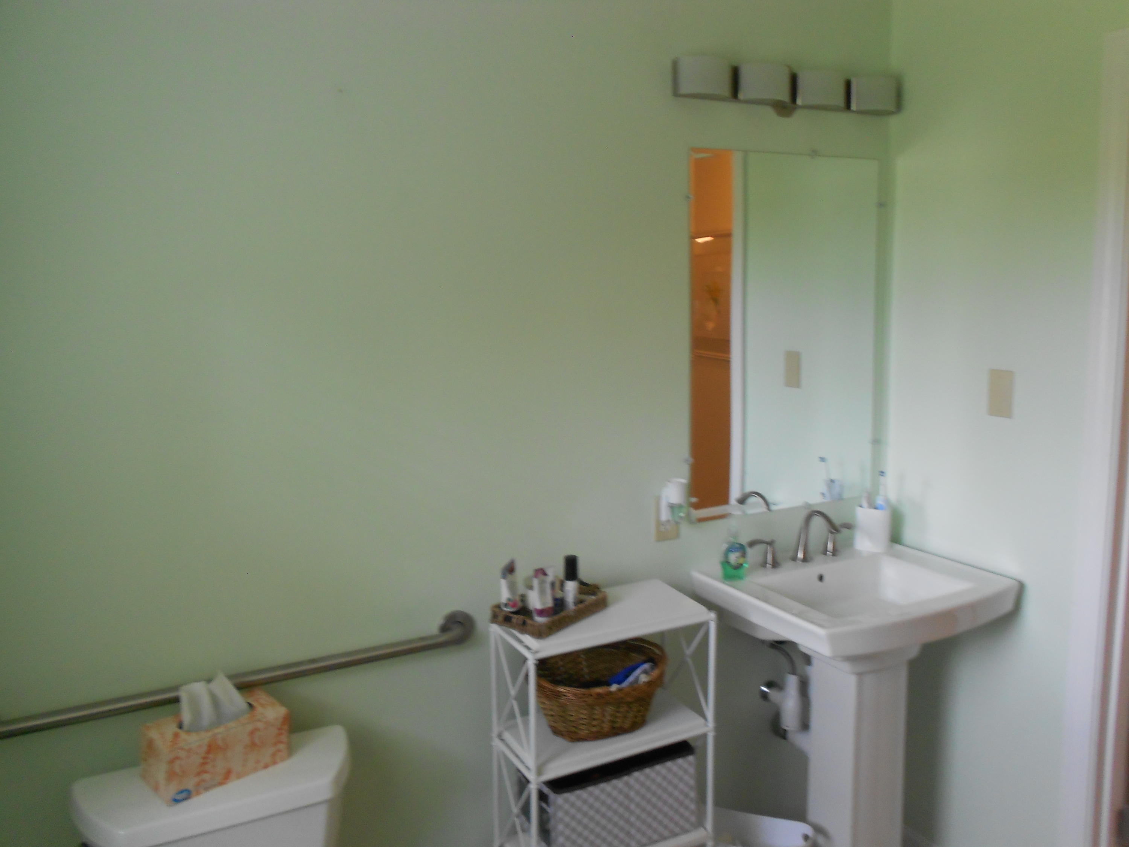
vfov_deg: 48.2
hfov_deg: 61.7
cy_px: 424
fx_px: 946
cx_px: 564
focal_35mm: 29
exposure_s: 1/30
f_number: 3.4
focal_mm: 5.1
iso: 200
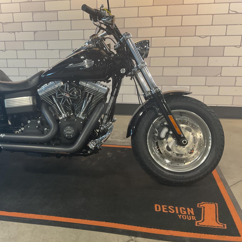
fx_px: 293
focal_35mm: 37
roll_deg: +3.2
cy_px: 120
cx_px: 75
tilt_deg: -19.8
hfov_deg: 44.1
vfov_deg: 44.9
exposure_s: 1/50
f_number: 1.8
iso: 50
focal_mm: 3
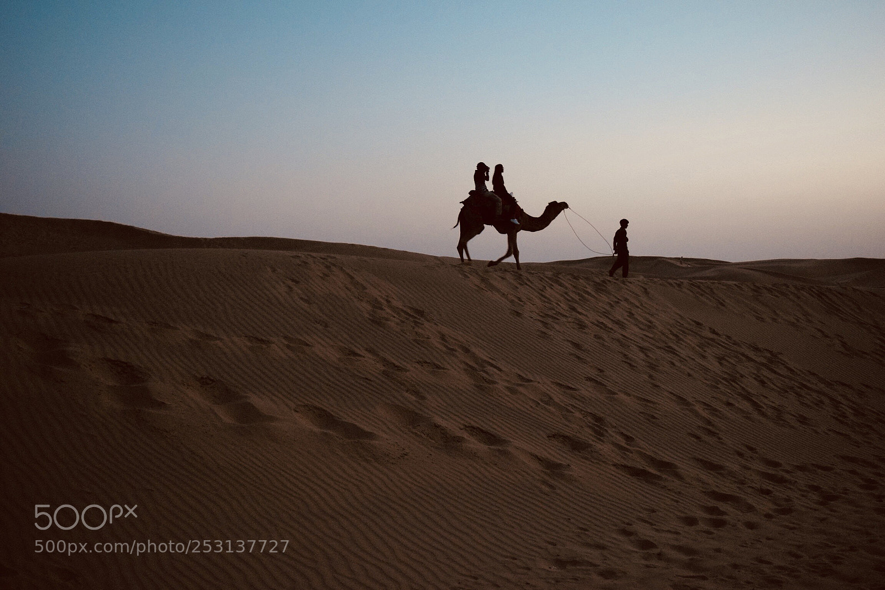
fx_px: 885
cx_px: 442
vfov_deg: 36.9
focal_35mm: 36
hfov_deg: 53.1
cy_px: 295
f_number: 4
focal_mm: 24
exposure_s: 1/80
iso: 3200
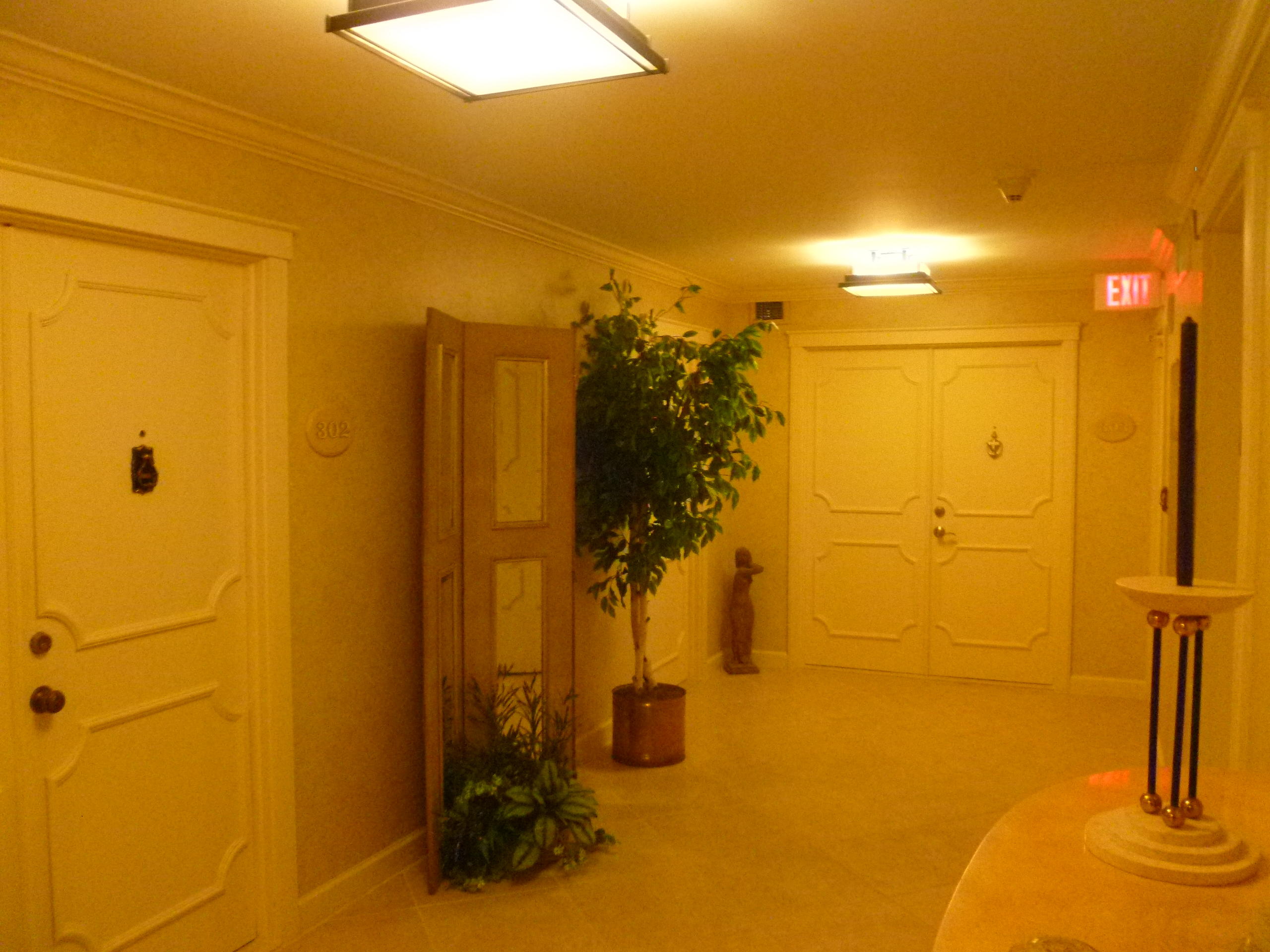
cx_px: 635
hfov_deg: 63.4
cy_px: 476
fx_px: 1027
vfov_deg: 49.7
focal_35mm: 28
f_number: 3.3
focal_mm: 5
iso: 800
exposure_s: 1/10
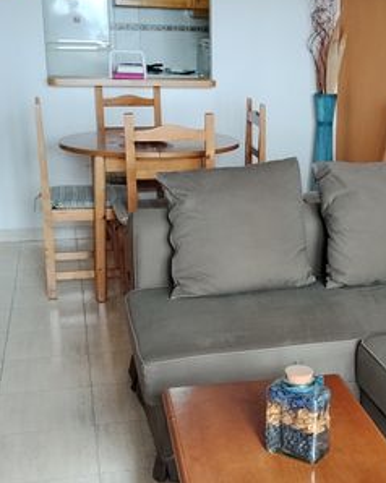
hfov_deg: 26.1
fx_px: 815
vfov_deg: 33.0
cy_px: 266
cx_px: 316
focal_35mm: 57
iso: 320
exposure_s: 1/50
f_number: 1.8
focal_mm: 4.22
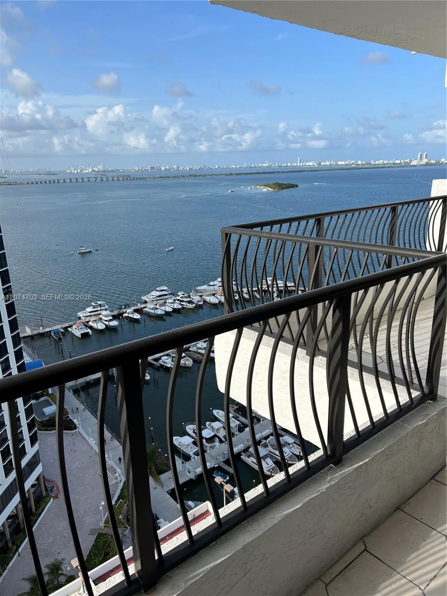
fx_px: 448
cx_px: 224
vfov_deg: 67.3
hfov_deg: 53.1
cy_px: 298
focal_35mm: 26
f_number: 1.5
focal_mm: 5.7
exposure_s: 1/2994
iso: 50
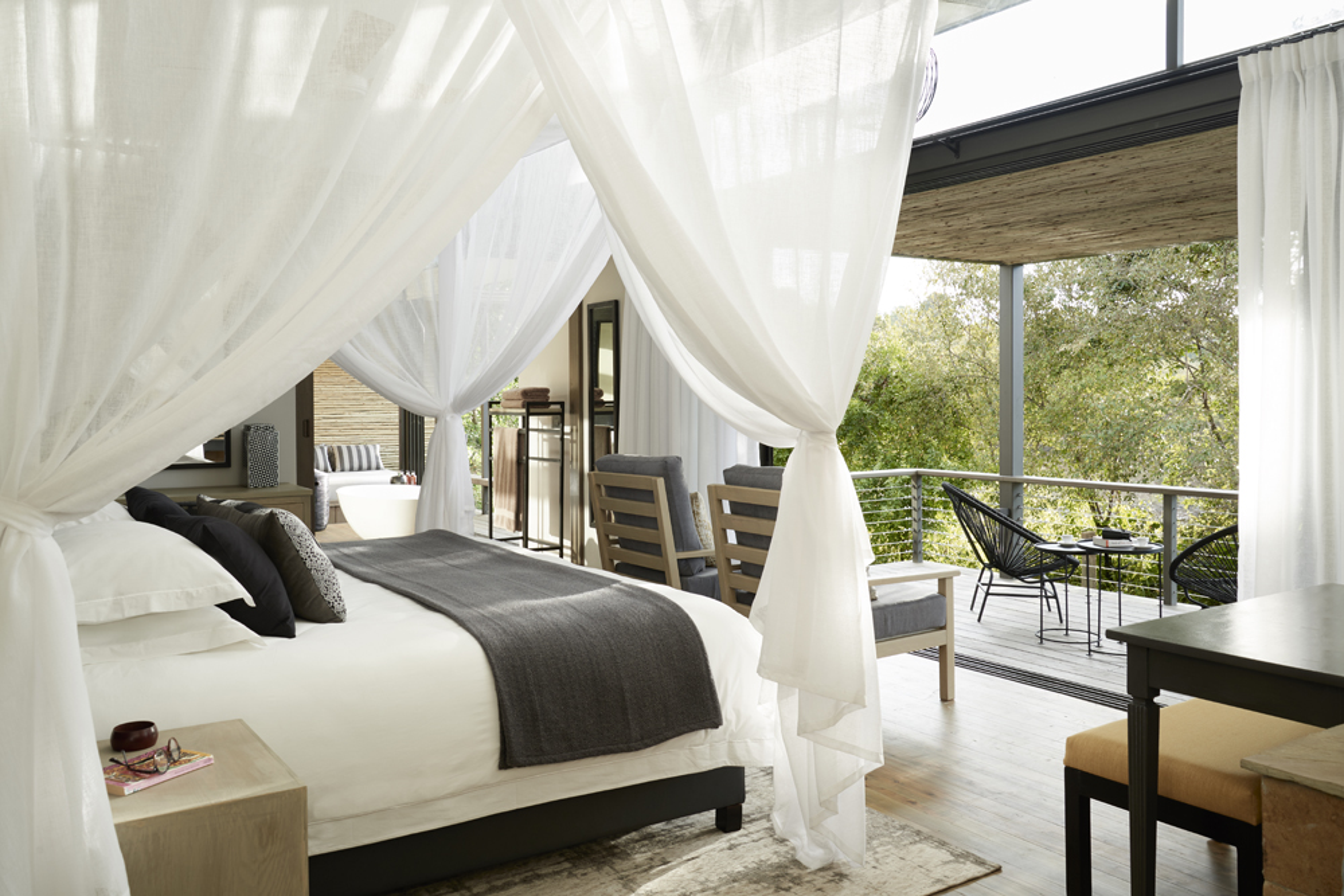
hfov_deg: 60.3
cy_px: 448
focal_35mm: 31
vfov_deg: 42.3
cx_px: 672
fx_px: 1157
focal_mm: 31
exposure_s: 1/10
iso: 100
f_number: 11
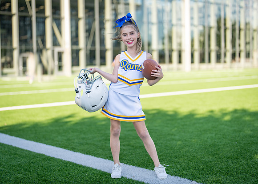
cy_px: 85
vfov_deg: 24.5
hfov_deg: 33.9
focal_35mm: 58
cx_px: 123
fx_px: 423
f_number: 1.2
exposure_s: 1/2500
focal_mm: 50
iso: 100
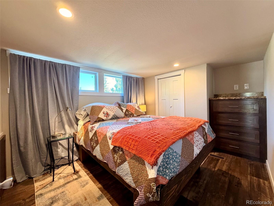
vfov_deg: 85.7
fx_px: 111
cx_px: 137
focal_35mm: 14
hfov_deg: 102.1
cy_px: 103
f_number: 2.2
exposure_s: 1/60
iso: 250
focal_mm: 2.22
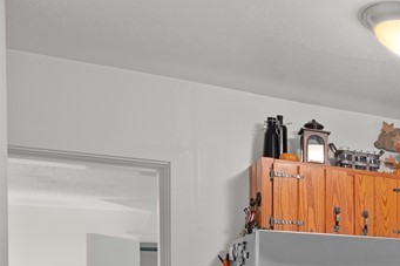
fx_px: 584
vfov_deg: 23.9
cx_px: 629
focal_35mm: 53
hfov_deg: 25.7
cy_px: 301
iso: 250
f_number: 8
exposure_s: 2
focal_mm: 11
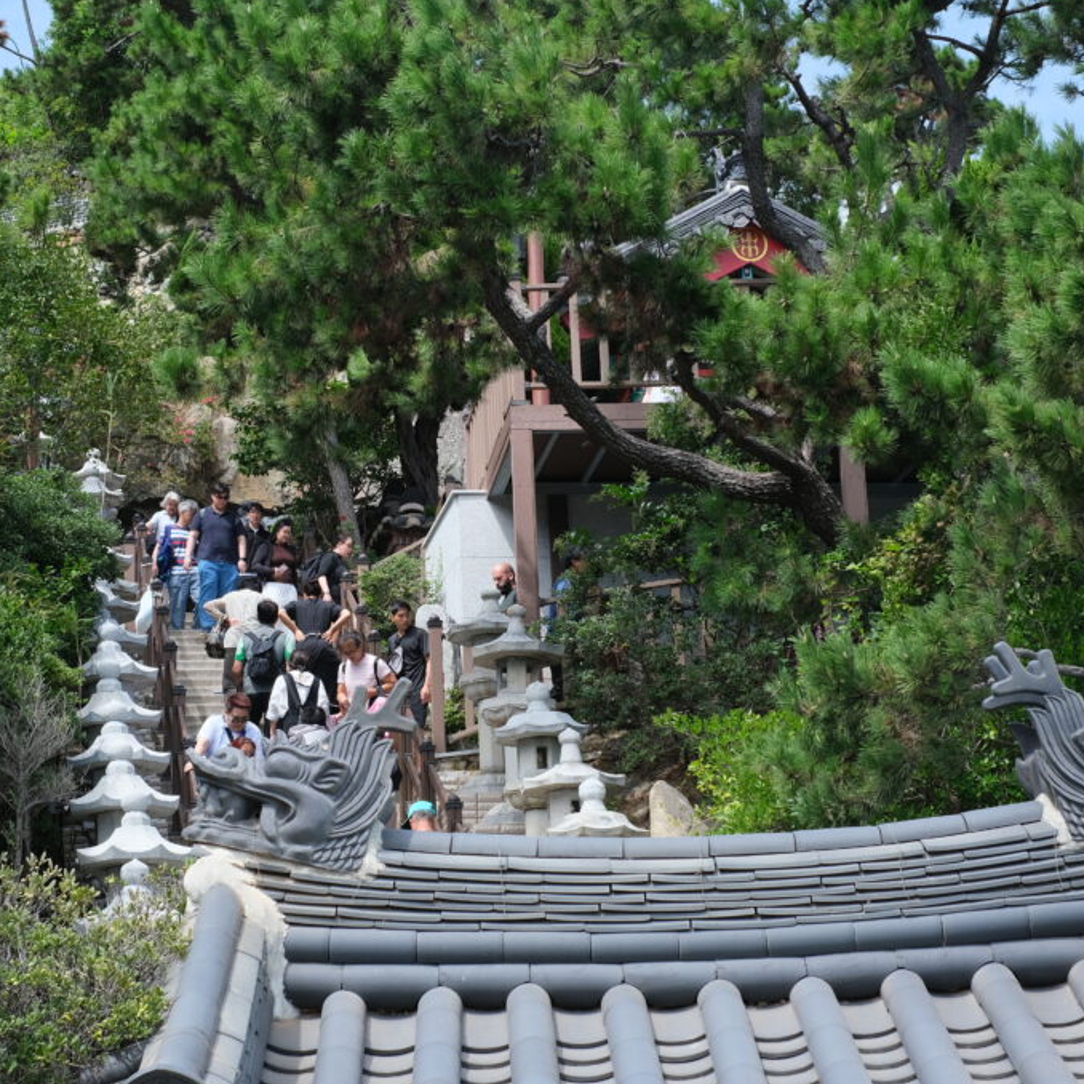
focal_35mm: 68
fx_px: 2409
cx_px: 449
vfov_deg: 25.4
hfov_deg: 25.3
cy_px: 541
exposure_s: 1/850
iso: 320
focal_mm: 35
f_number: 5
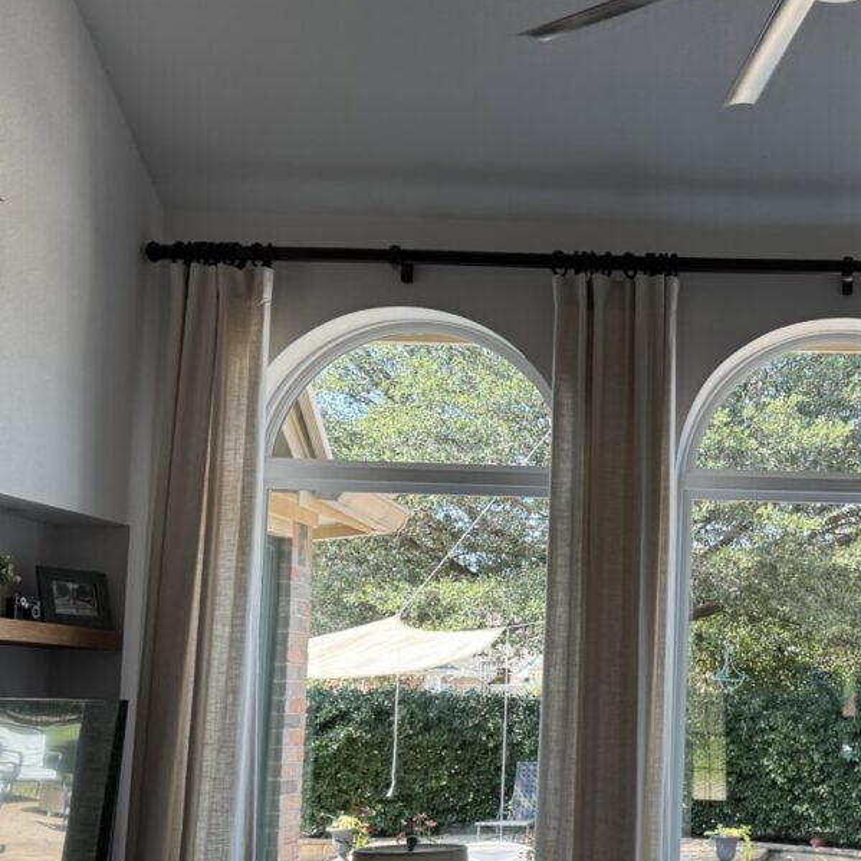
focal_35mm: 51
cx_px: 828
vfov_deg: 32.9
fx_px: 1435
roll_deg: -0.6
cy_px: 624
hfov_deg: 31.3
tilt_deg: +5.7
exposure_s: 1/121
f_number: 1.78
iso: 80
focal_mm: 6.76
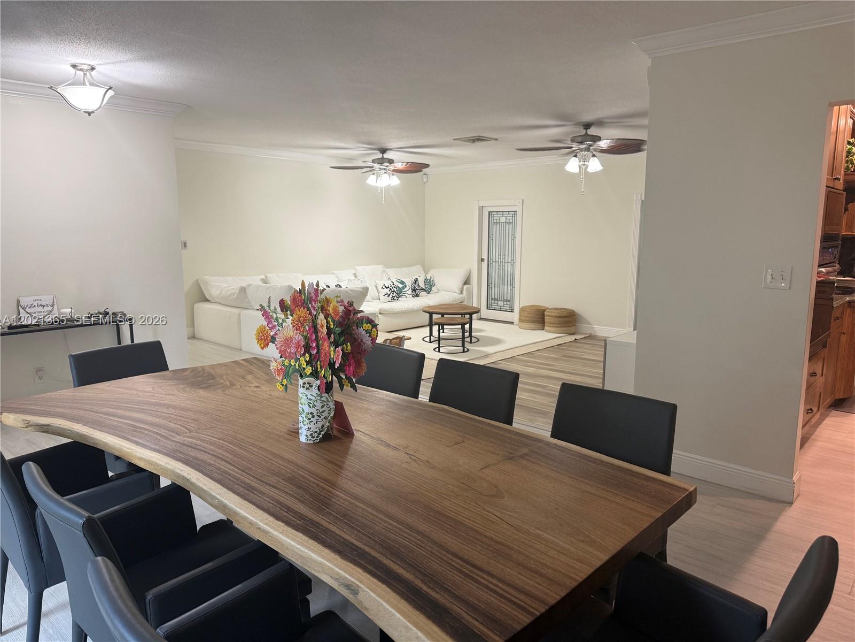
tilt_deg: -8.3
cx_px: 428
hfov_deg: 71.6
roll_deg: +0.1
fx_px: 593
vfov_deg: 56.8
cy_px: 321
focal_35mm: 24
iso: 160
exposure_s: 1/60
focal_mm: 6.76
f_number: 1.78
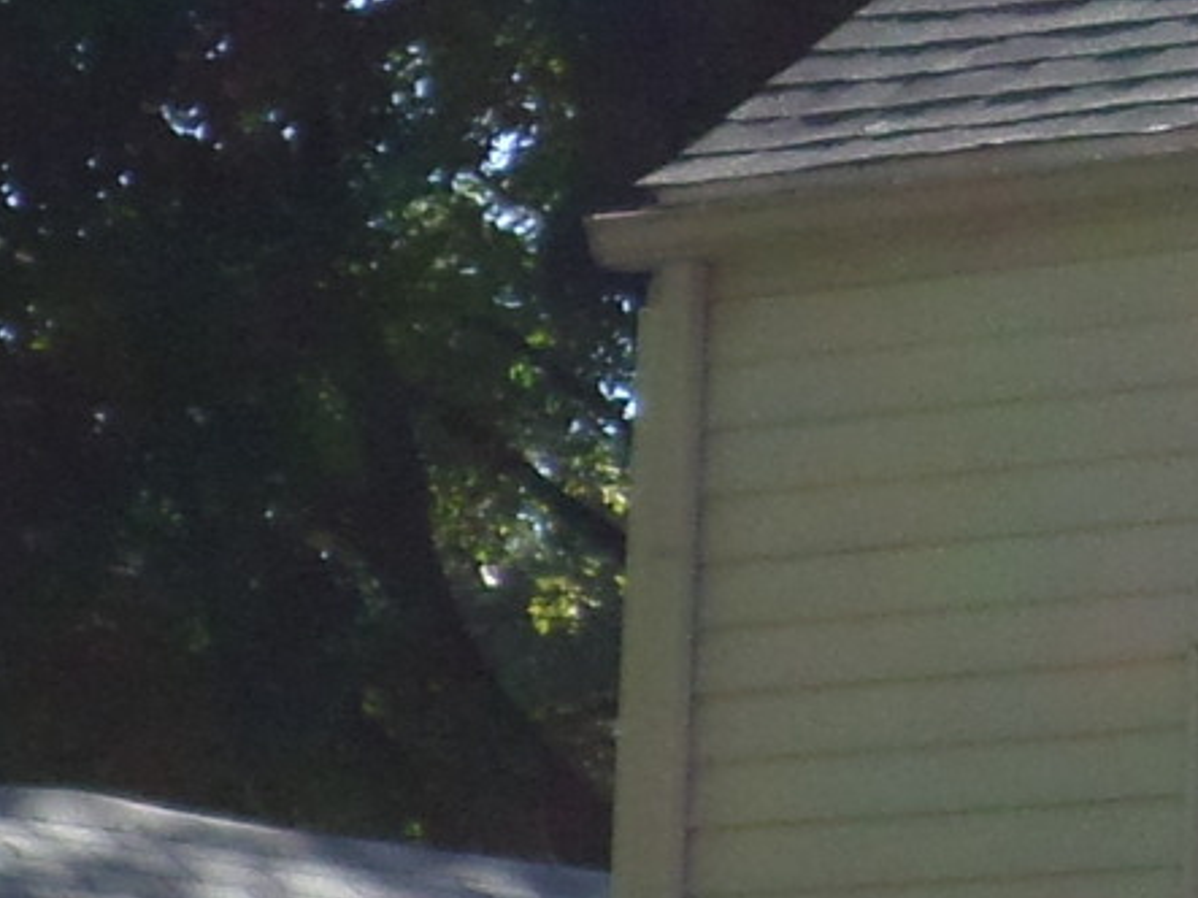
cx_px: 3110
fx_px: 10310
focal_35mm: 298
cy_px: 357
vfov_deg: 5.0
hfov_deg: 6.3
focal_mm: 7.8
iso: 80
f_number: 3.2
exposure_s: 1/350
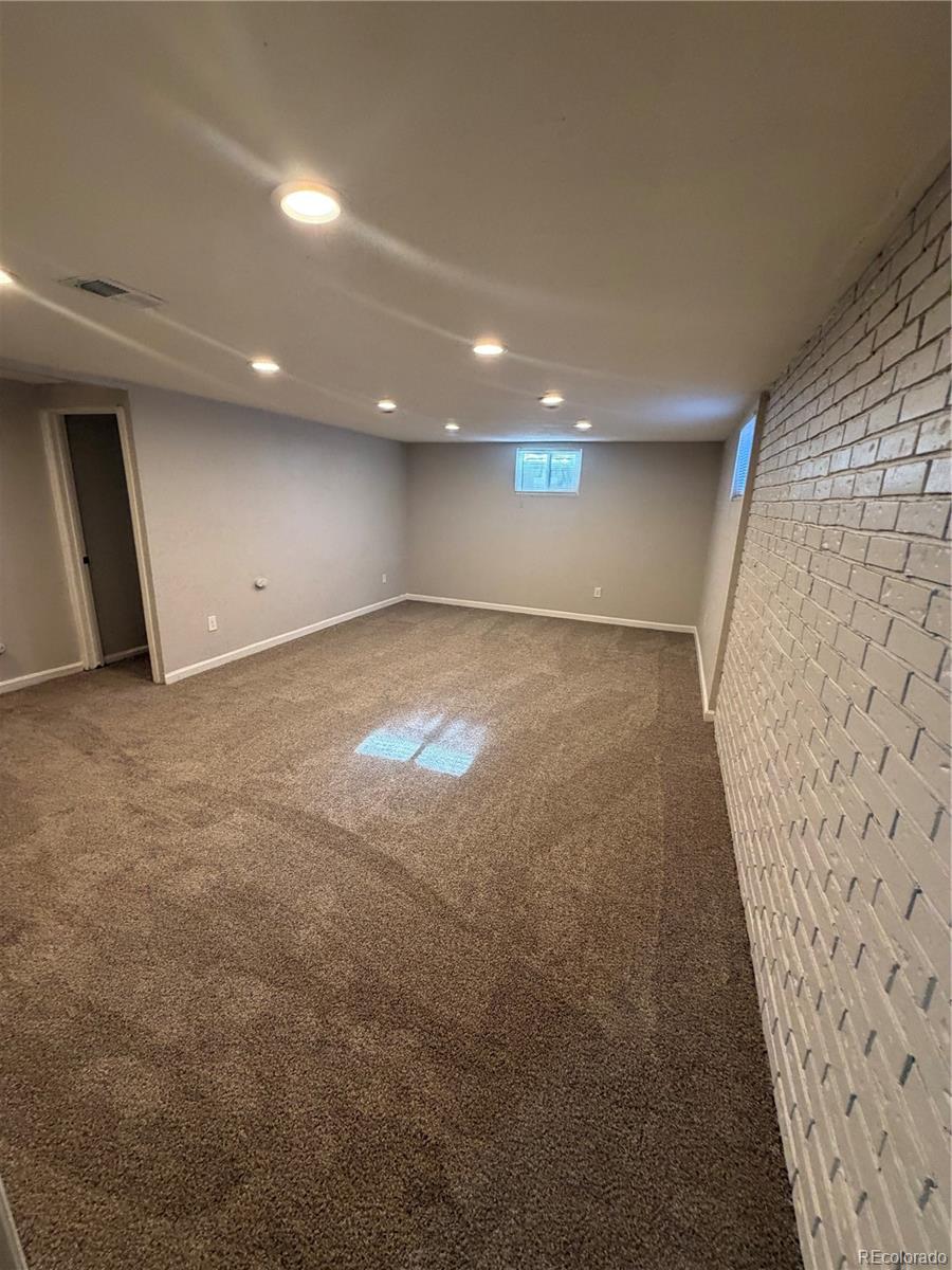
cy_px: 635
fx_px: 513
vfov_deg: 102.1
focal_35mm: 14
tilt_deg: -14.8
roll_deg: -0.3
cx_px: 476
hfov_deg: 85.7
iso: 320
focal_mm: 2.22
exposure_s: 1/60
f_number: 2.2
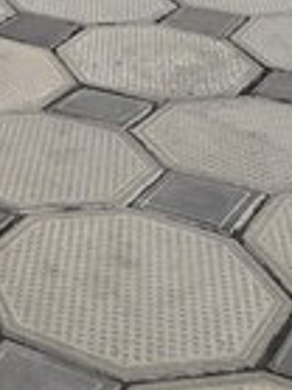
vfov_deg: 17.0
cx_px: -110
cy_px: -258
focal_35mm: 100
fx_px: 1126
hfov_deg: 14.1
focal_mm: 3.7
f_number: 1.9
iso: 40
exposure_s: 1/497
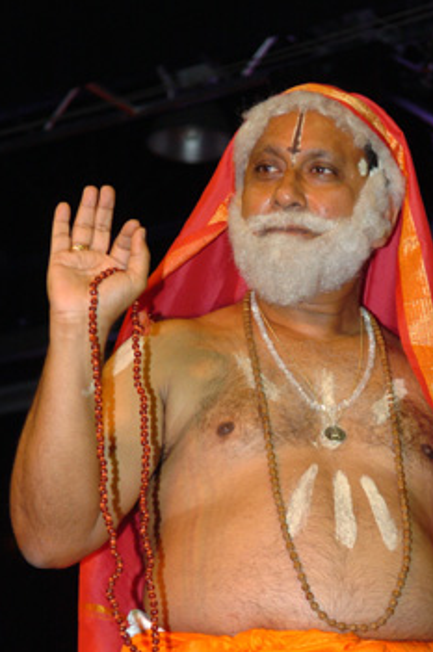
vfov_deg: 14.5
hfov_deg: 9.7
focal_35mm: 141
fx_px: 2549
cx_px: 335
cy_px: 481
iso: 400
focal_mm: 55
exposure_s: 1/200
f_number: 4
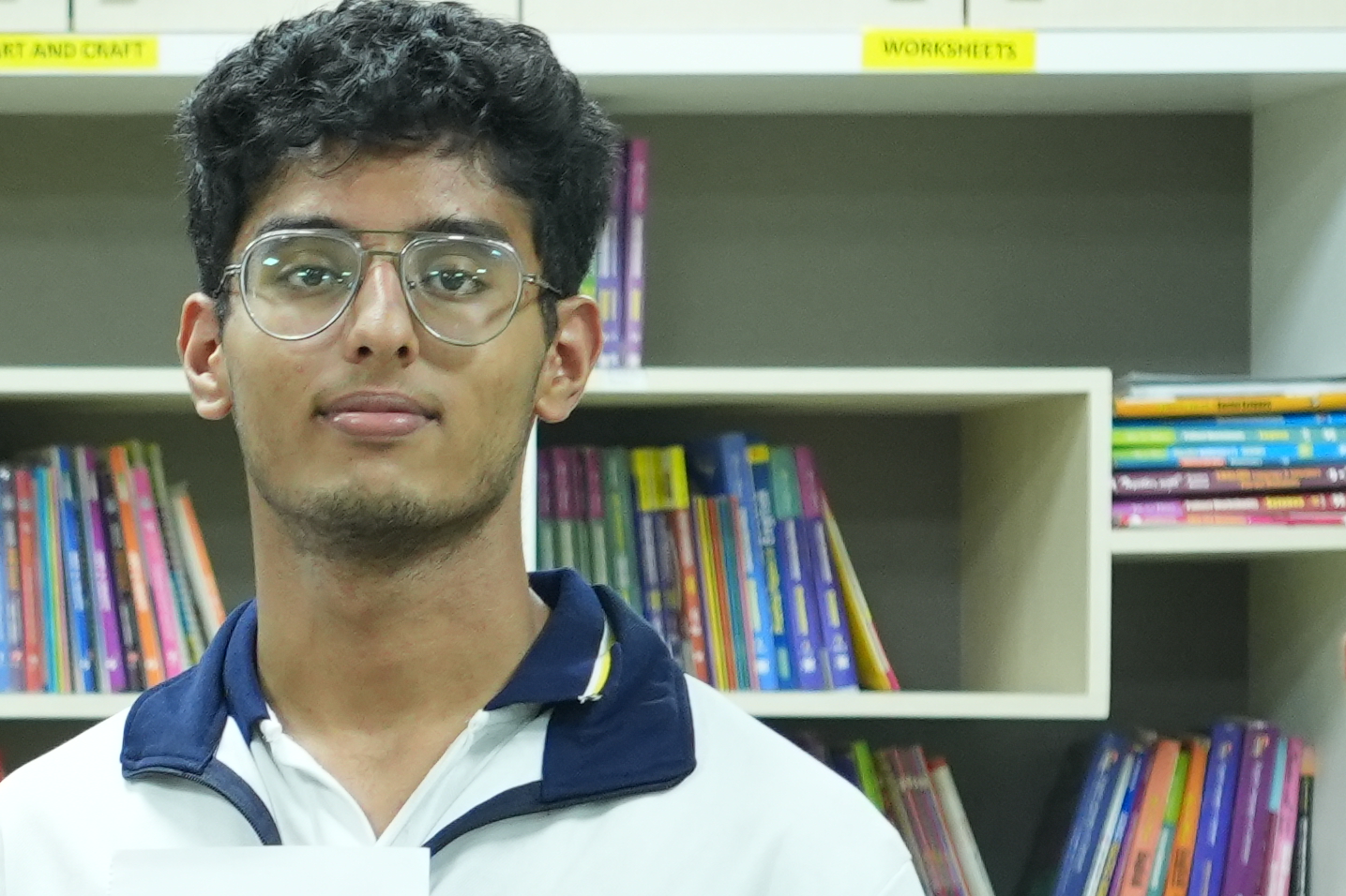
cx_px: -827
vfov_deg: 8.3
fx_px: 6170
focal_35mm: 165
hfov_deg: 11.8
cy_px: 878
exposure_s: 1/45
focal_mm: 25.5
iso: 800
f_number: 2.8
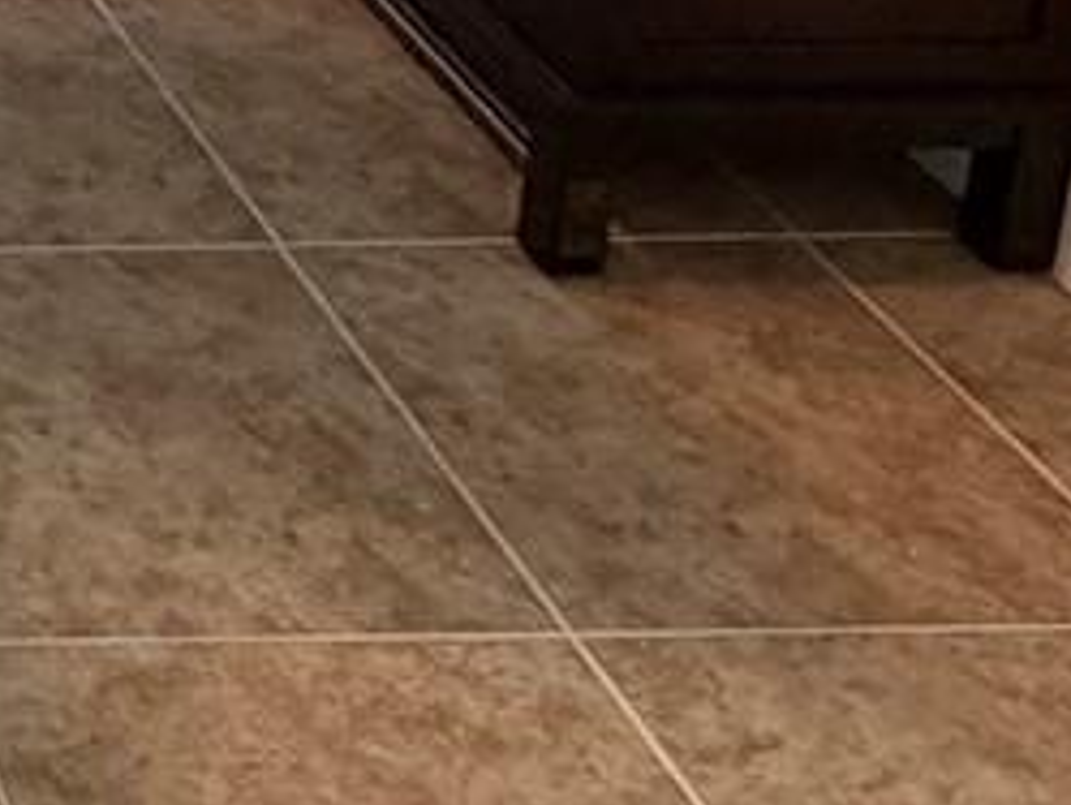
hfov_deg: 17.2
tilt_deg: -13.4
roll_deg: +0.1
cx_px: -942
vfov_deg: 13.9
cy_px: -805
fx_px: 2786
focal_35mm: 90
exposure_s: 1/60
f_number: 2.2
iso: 200
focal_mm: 2.22
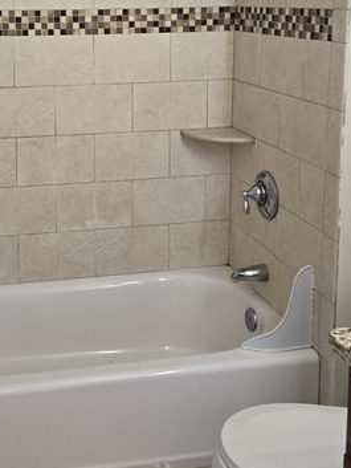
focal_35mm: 50
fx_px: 676
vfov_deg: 36.9
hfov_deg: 28.7
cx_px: 85
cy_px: 95
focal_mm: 5.4
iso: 160
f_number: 1.8
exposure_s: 1/120
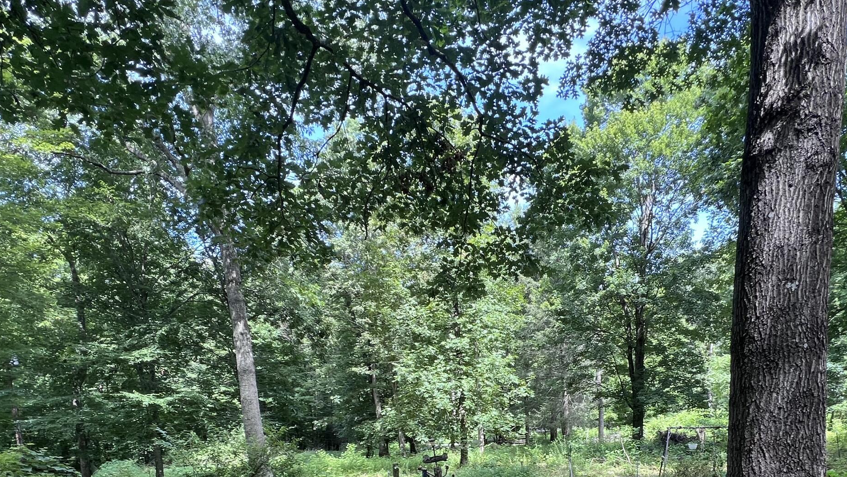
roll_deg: +1.9
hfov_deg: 78.5
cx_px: 463
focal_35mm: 23
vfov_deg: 45.1
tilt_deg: -9.3
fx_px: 517
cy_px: 427
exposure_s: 1/99
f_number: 1.8
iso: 32
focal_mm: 1.57
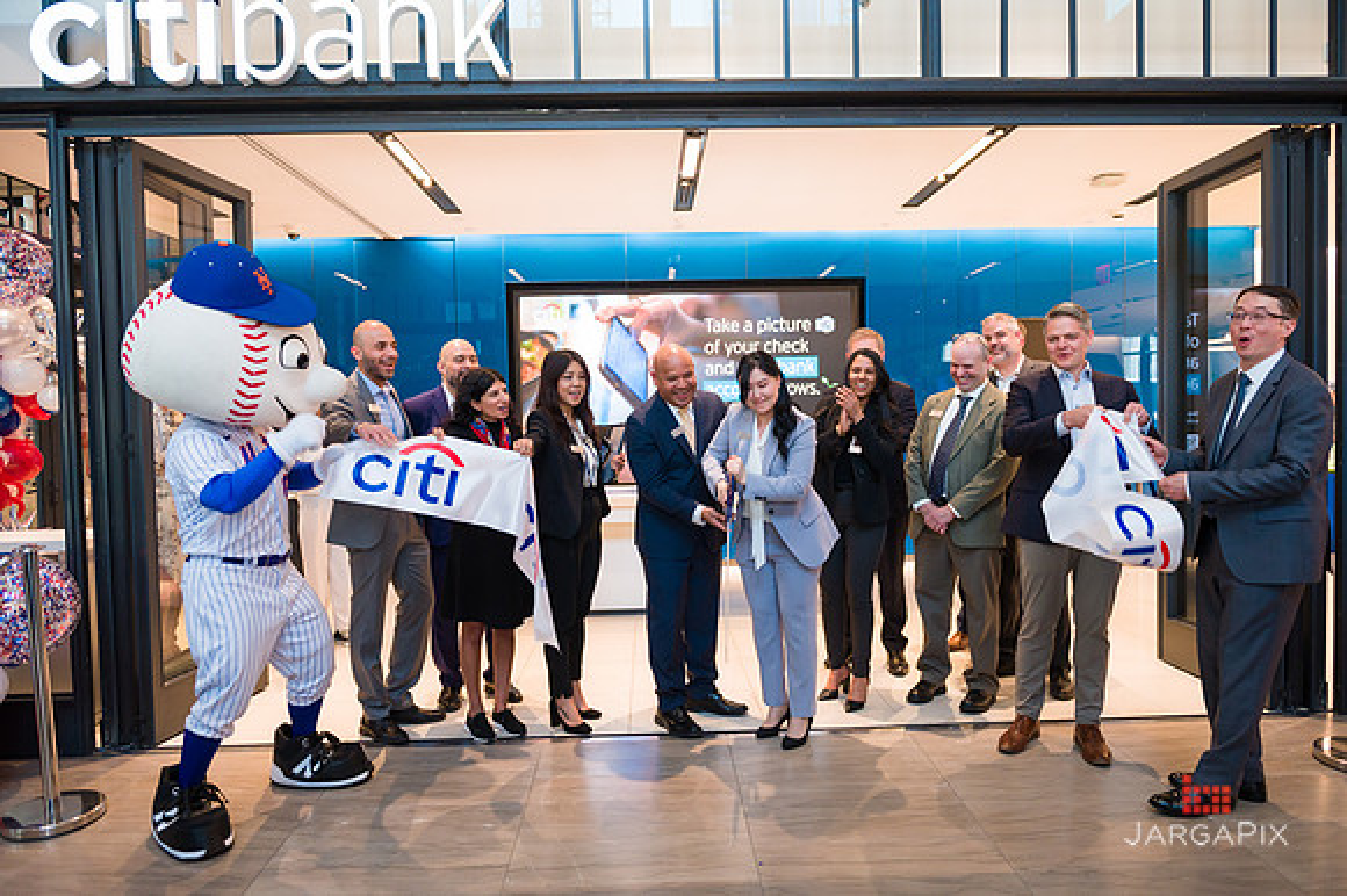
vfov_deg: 53.1
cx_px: 674
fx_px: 897
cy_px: 448
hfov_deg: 73.8
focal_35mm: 24
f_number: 4
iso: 800
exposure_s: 1/200
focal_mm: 24
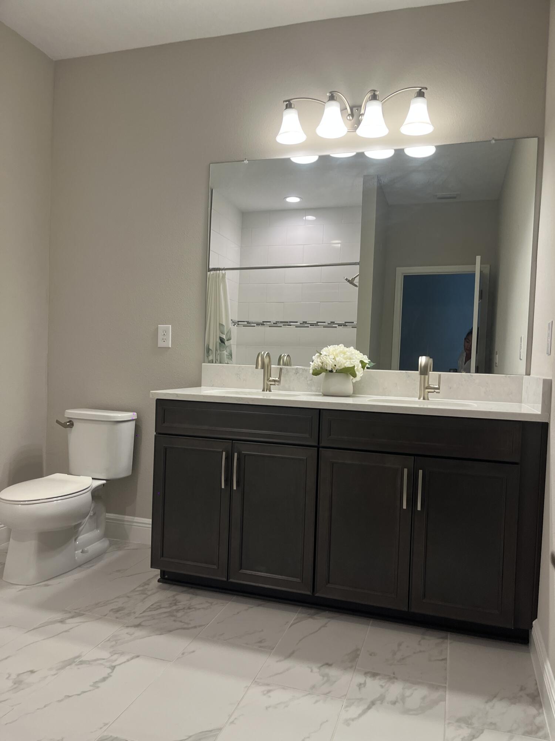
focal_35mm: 26
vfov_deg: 67.3
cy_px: 370
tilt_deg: -0.2
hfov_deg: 53.1
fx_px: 556
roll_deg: -4.3
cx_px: 278
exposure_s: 1/120
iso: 125
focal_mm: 5.1
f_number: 1.6
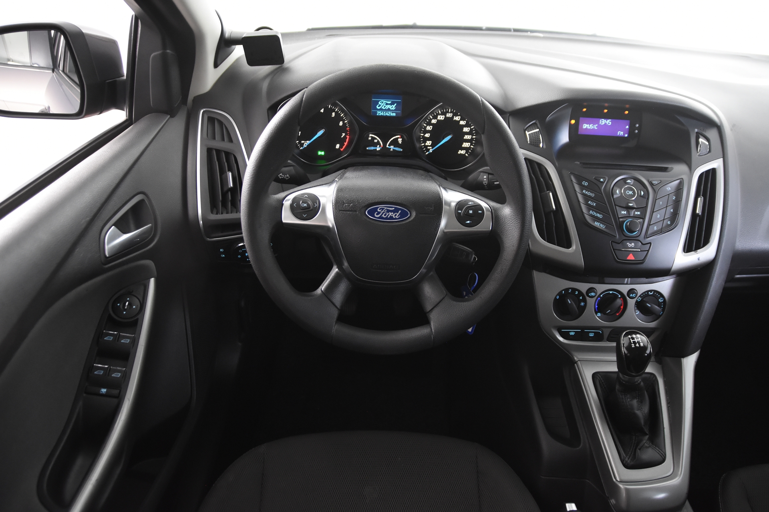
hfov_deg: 70.4
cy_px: 256
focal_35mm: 26
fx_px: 545
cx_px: 384
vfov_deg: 50.4
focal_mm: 17
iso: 1800
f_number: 2.8
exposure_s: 1/25
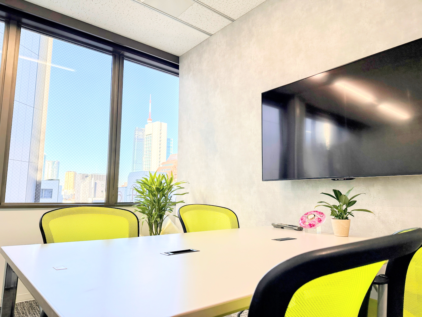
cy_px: 158
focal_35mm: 24
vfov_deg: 56.8
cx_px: 211
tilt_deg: +8.8
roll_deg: -0.3
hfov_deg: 71.6
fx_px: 293
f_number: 1.78
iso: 80
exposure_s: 1/529
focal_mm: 6.86
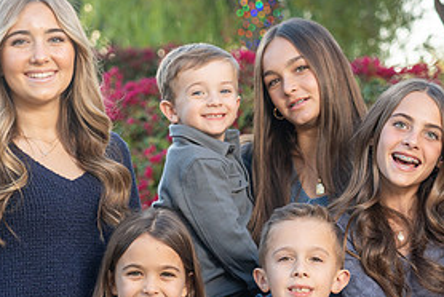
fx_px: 1543
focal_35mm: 125
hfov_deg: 16.4
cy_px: 208
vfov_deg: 11.0
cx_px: 262
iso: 160
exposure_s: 1/200
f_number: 4
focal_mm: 60
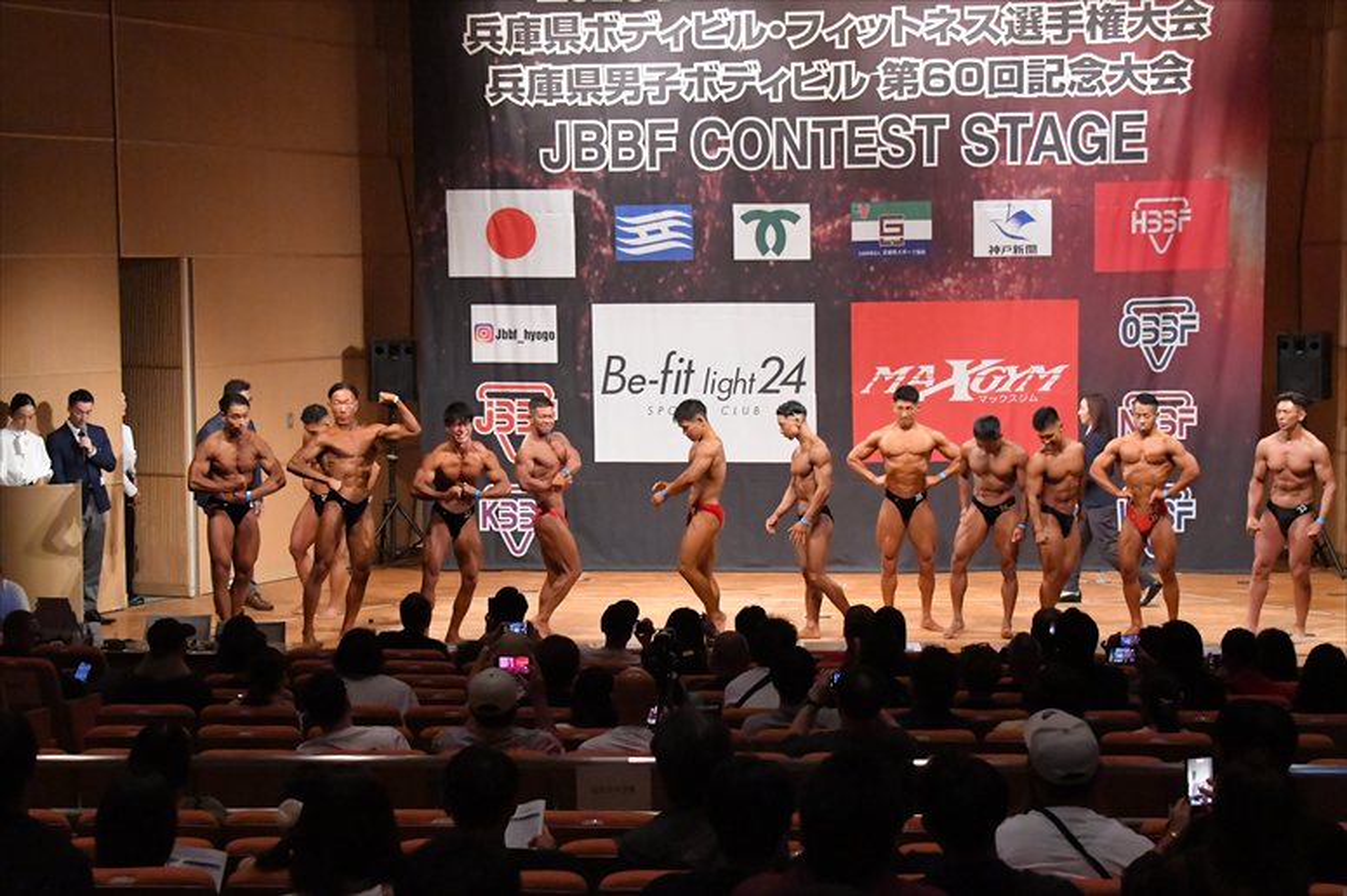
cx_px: 674
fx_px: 2917
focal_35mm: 78
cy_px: 448
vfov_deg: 17.5
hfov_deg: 26.0
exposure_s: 1/400
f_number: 5.6
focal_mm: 52
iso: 11400
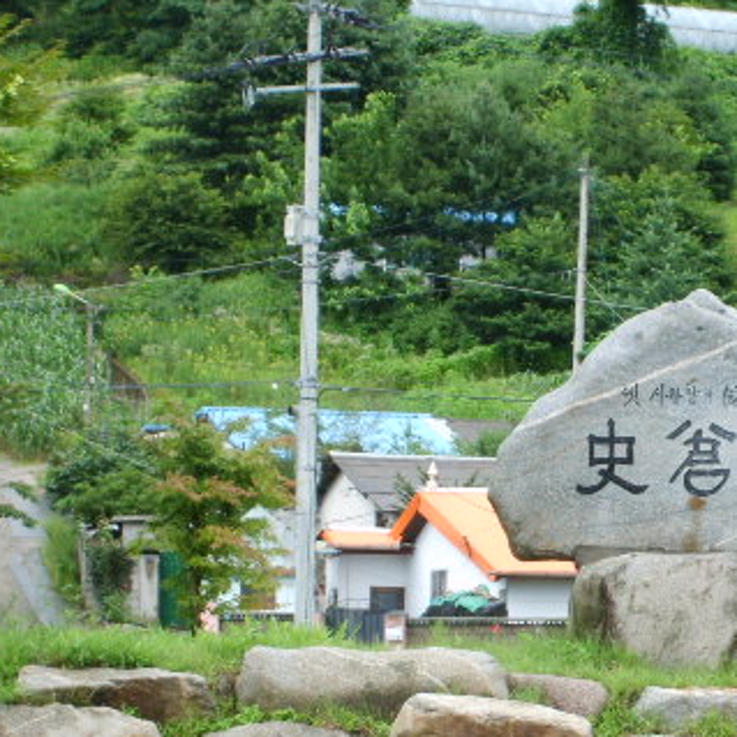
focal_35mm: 186
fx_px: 4480
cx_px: 712
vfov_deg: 9.4
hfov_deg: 9.3
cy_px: 418
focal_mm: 17.4
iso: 50
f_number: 4.9
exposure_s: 1/125
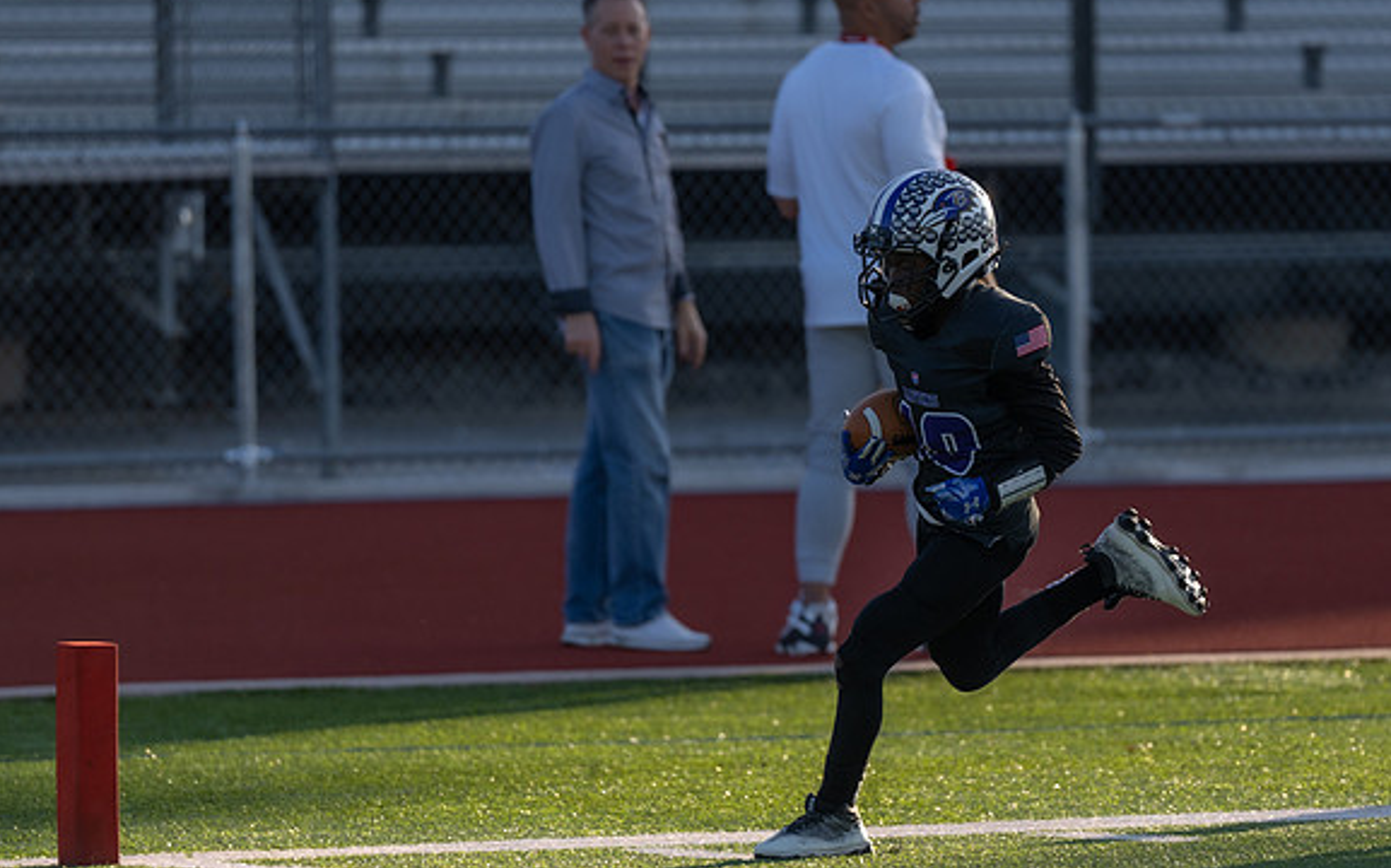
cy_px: 450
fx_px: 13451
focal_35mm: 355
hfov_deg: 5.9
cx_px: 803
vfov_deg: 3.7
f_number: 2.8
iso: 100
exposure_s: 1/1250
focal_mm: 200
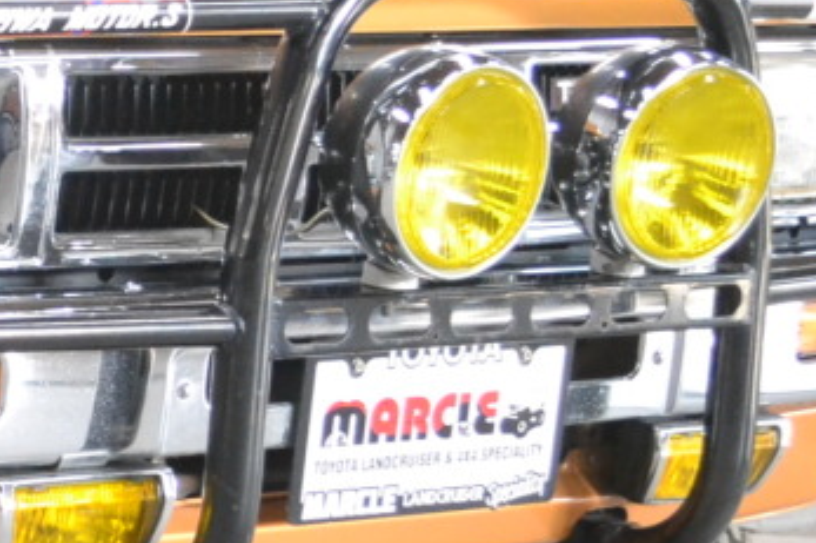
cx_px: -435
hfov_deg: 10.2
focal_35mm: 194
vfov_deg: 7.1
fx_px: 4392
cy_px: 274
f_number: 5
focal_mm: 35
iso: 3200
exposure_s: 1/60
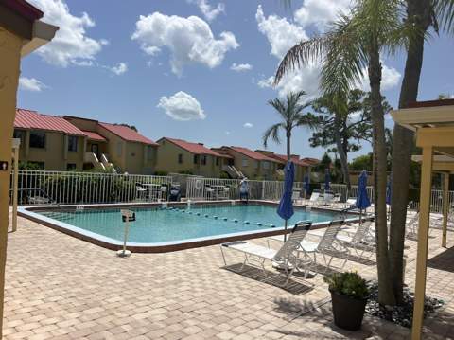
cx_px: 227
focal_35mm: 26
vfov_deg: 53.0
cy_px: 170
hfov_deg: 67.4
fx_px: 341
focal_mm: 5.7
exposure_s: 1/8000
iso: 50
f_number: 1.5
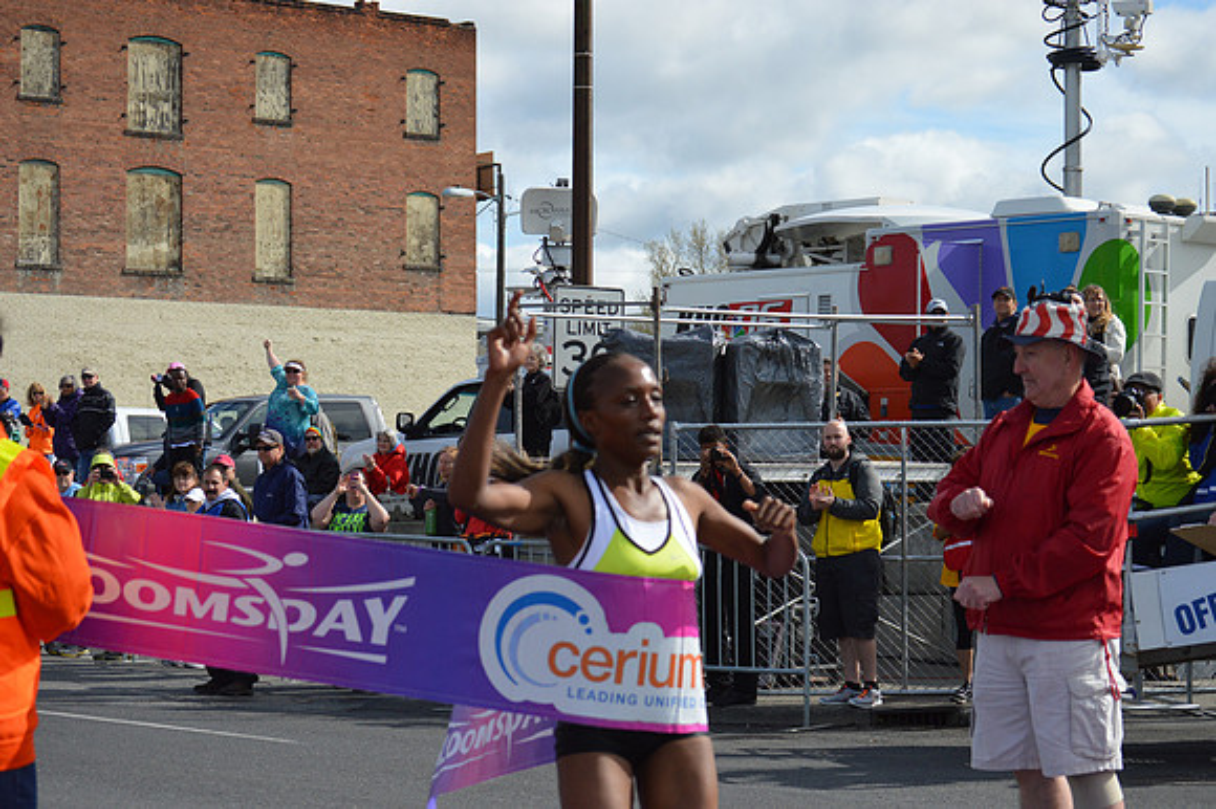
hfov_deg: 24.6
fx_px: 2785
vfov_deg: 16.5
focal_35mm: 82
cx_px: 608
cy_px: 404
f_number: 6.3
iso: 400
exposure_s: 1/1600
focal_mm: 55
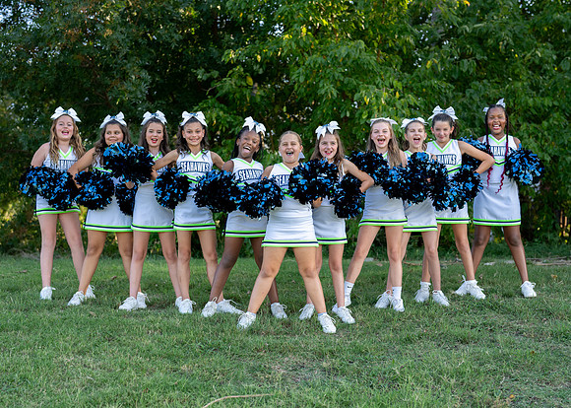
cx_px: 294
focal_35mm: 59
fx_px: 953
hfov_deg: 33.4
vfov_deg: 24.1
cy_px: 224
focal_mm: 50
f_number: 2.5
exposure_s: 1/640
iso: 125
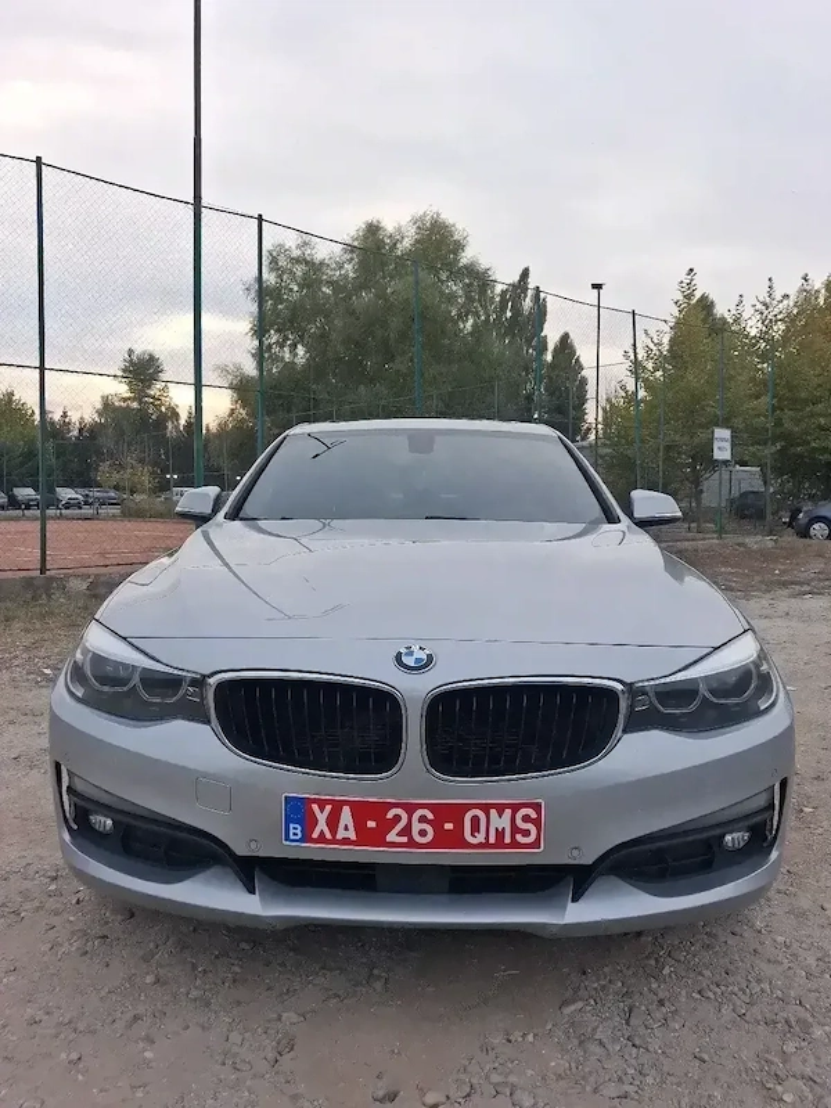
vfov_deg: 65.3
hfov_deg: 51.4
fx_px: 864
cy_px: 554
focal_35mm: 27
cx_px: 416
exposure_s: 1/120
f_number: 1.8
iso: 64
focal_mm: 4
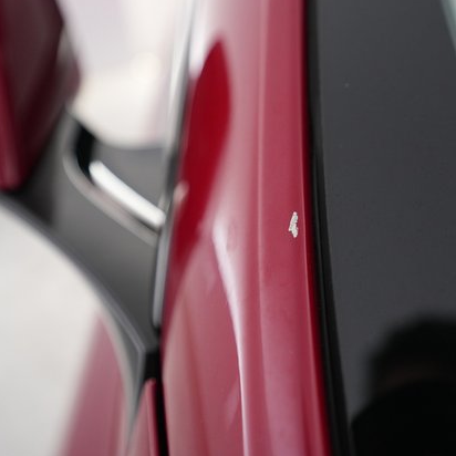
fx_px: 492
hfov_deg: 48.1
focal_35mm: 33
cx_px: 333
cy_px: 225
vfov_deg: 49.7
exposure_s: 1/60
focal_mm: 25
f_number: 2.8
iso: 2000
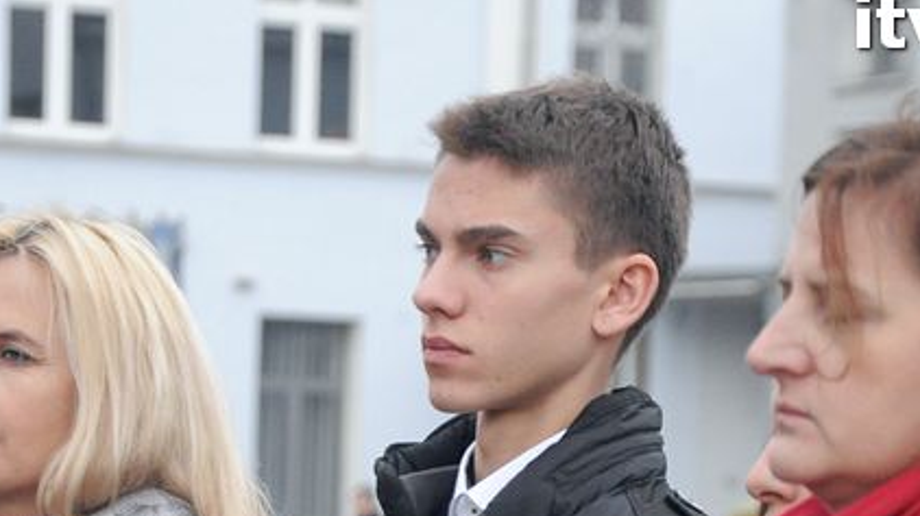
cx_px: 419
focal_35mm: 291
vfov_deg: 4.2
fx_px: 7096
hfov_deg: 7.4
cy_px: 572
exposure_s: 1/500
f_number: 5.6
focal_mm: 92
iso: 1600
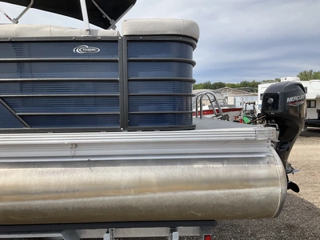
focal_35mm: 29
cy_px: 120
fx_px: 268
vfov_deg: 48.2
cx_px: 160
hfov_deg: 61.7
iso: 25
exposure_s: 1/1786
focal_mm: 3
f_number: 1.8
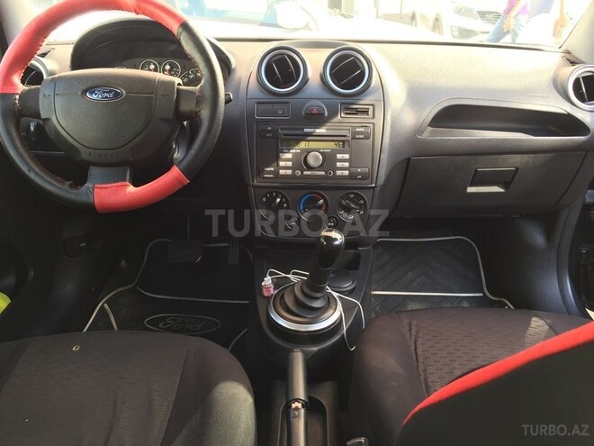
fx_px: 498
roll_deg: -2.5
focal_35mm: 29
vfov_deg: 48.2
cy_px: 223
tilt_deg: -23.5
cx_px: 297
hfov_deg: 61.7
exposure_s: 1/50
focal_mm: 4.15
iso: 32
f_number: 2.2
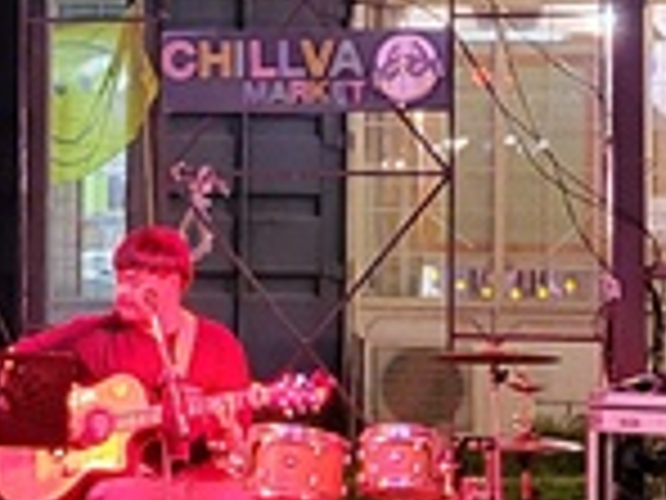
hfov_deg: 10.6
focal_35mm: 176
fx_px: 3386
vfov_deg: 8.4
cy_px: 176
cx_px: -495
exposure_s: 1/50
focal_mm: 5.4
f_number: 1.8
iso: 500
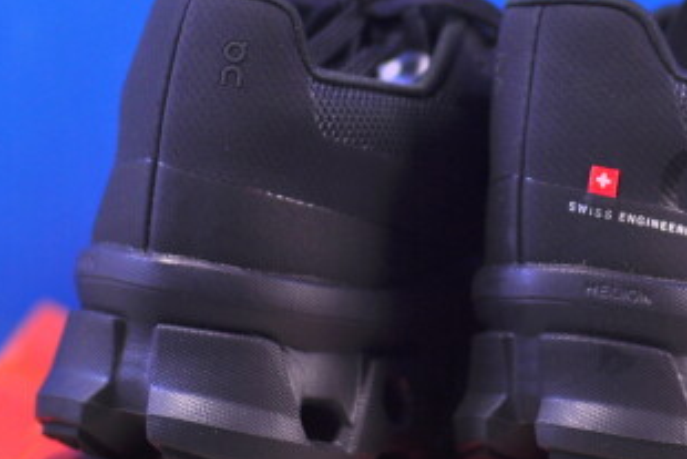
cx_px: 623
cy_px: 12
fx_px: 3685
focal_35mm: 193
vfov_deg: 7.1
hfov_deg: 10.6
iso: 250
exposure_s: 1/320
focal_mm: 50
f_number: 2.2
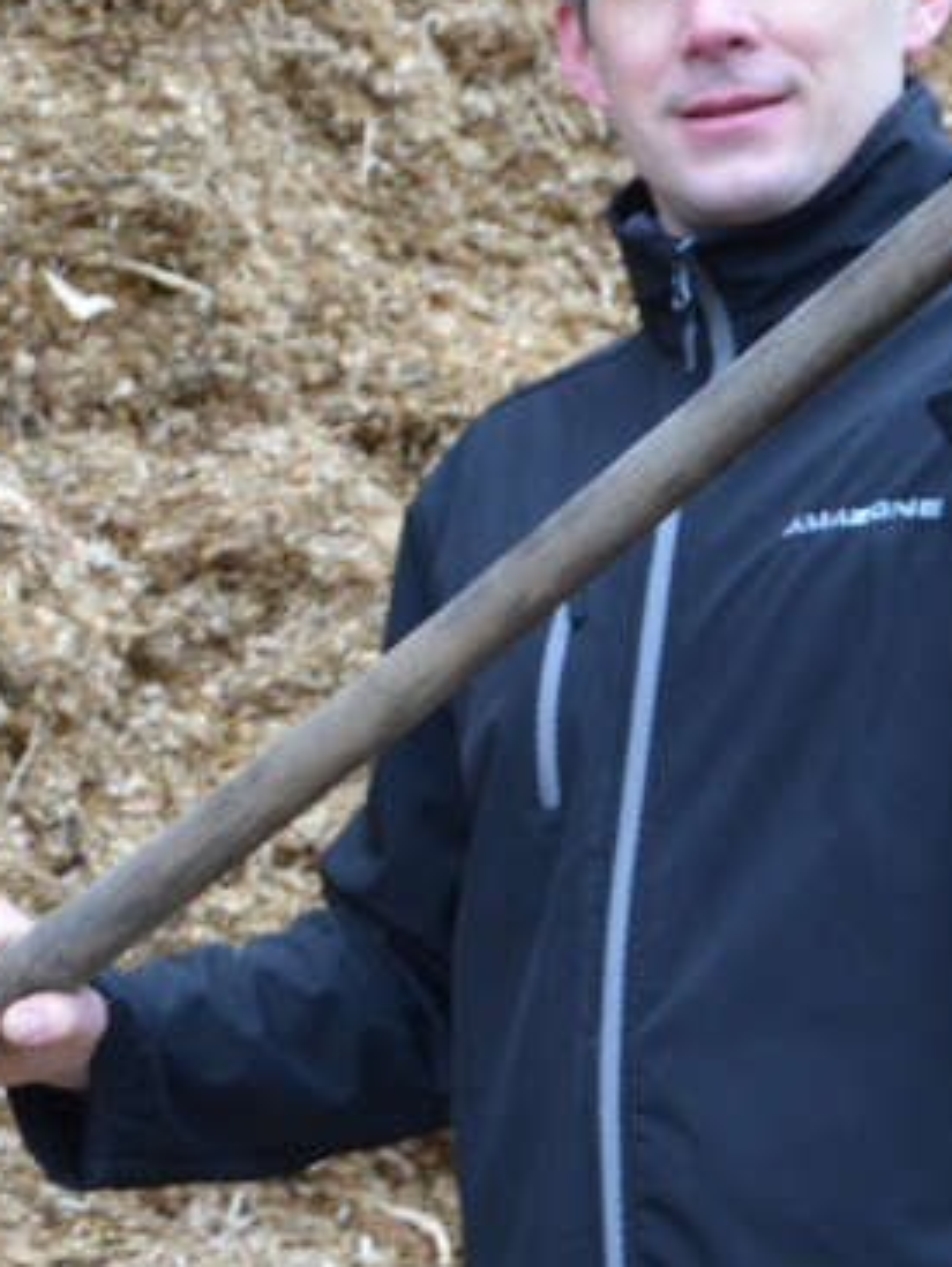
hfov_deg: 12.3
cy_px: 582
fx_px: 4066
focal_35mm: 111
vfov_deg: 17.7
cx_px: -713
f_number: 4.5
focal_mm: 20
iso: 500
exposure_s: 1/80
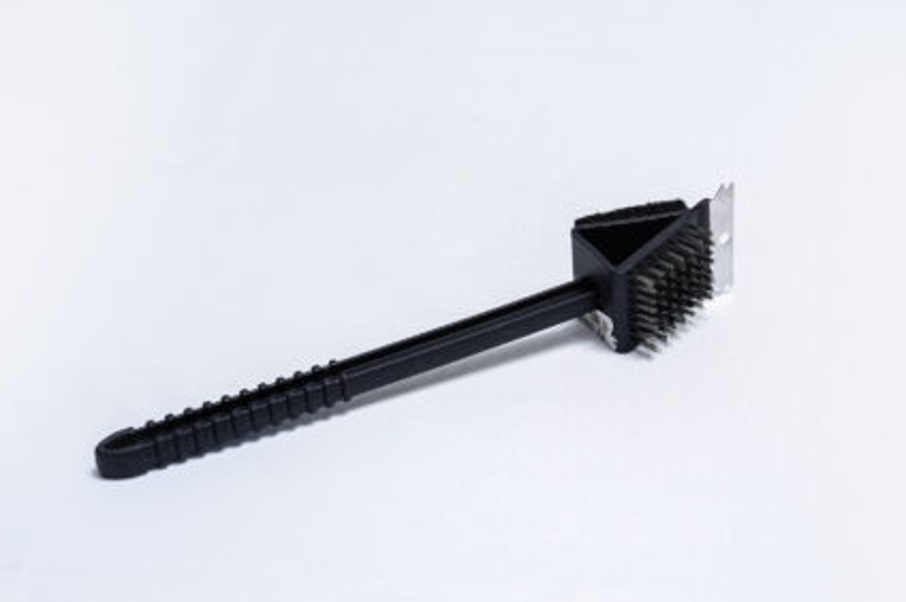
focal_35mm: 66
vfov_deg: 20.6
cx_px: 455
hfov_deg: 30.5
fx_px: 1660
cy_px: 304
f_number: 9
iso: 3200
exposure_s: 1/200
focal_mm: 65
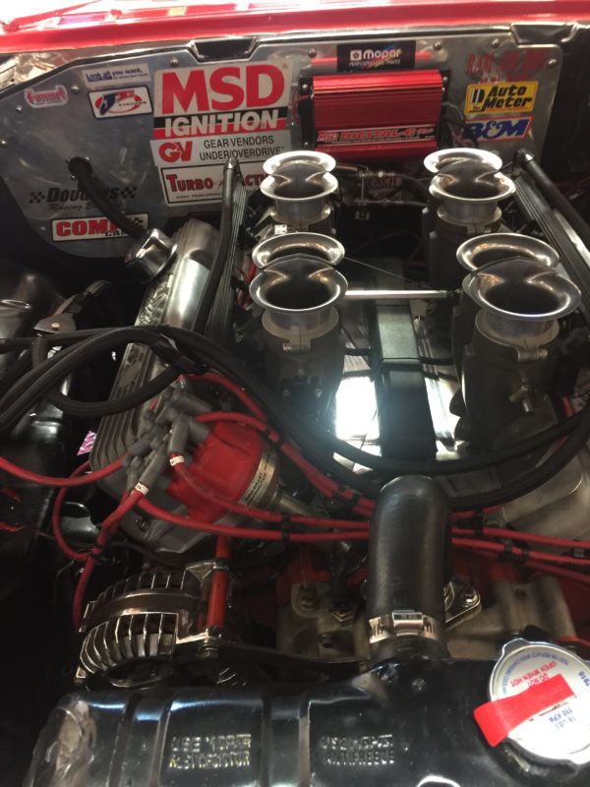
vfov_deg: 61.7
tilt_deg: -40.2
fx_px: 659
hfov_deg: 48.2
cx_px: 295
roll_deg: +2.2
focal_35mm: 29
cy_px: 394
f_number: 2.2
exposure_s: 1/8
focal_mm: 4.15
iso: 125
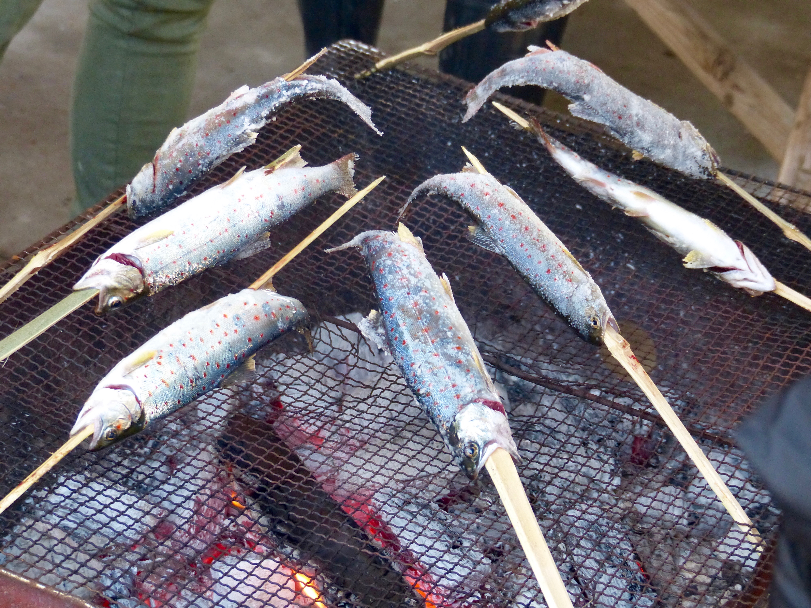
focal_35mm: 116
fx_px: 2718
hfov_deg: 17.0
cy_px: 304
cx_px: 406
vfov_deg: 12.8
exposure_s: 1/100
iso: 400
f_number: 2.8
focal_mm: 20.9
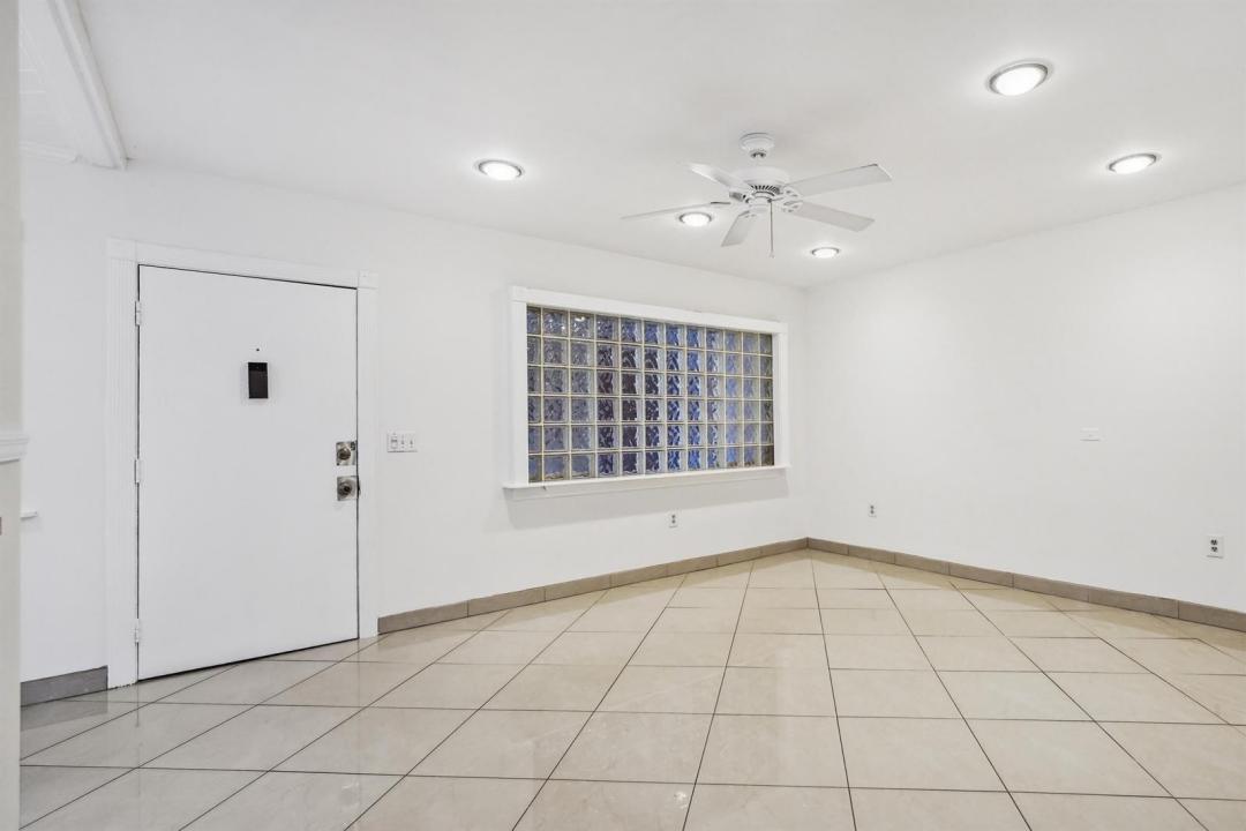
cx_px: 623
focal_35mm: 16
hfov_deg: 96.7
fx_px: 554
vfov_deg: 73.7
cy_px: 416
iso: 2000
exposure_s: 1/200
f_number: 4
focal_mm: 16
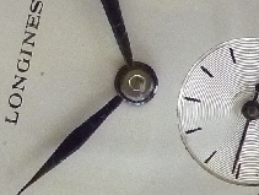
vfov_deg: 7.4
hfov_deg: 9.9
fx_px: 1499
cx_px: 76
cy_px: 88
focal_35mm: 200
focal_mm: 5.8
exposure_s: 1/30
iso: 320
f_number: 3.6
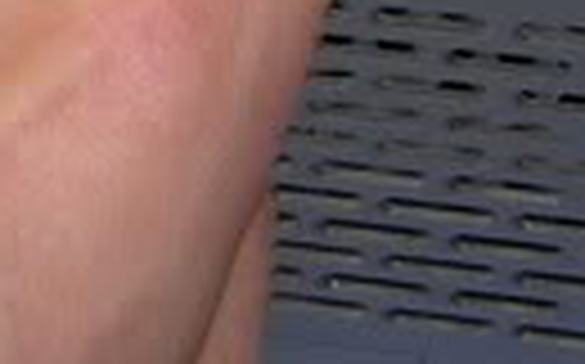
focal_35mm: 155
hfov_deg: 13.5
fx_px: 2469
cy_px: -474
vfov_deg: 7.9
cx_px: 207
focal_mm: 5.8
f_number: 2.8
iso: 50
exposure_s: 1/60
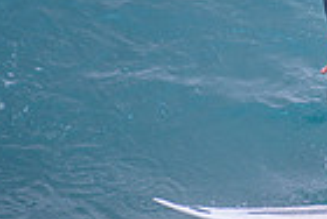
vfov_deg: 0.5
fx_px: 23048
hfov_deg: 0.8
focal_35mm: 2532
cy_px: 4
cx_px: 414
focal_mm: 500
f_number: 5.6
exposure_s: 1/2000
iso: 280
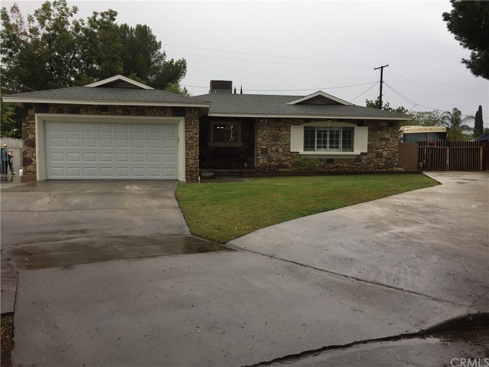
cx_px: 244
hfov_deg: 61.7
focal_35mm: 29
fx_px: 410
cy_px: 184
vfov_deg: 48.2
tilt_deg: -3.4
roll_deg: -0.2
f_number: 2.2
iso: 32
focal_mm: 4.15
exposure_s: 1/271
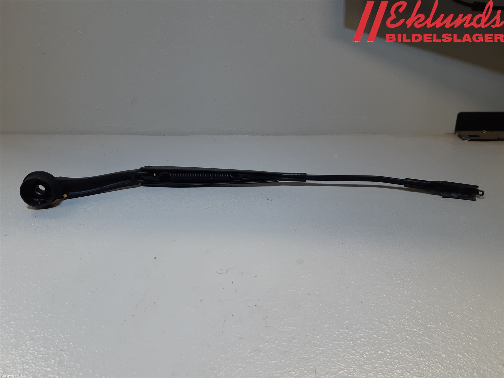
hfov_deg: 67.3
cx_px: 252
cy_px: 189
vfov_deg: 53.1
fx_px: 379
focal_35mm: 26
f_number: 1.7
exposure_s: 1/100
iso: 80
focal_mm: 3.93
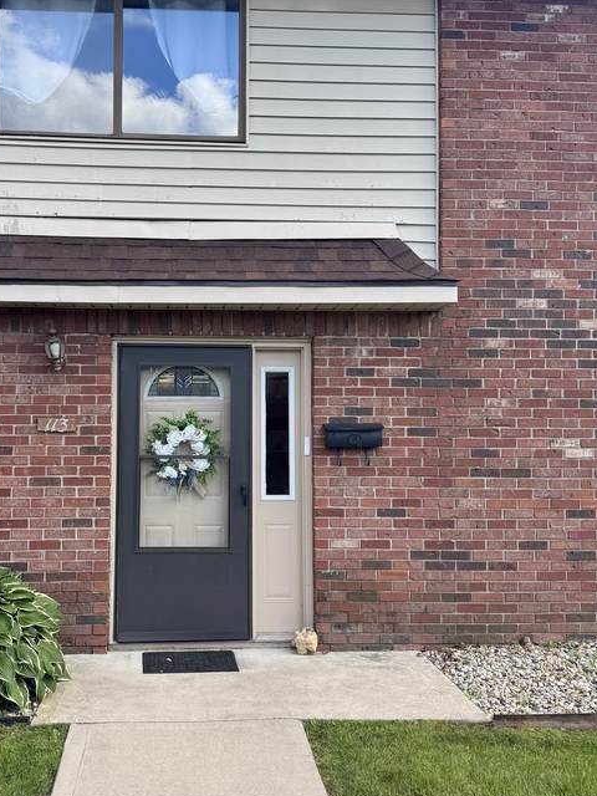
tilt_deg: +2.2
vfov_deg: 51.3
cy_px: 376
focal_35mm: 36
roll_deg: -0.8
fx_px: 828
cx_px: 214
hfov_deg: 39.3
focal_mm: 6.76
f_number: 1.78
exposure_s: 1/1026
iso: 80
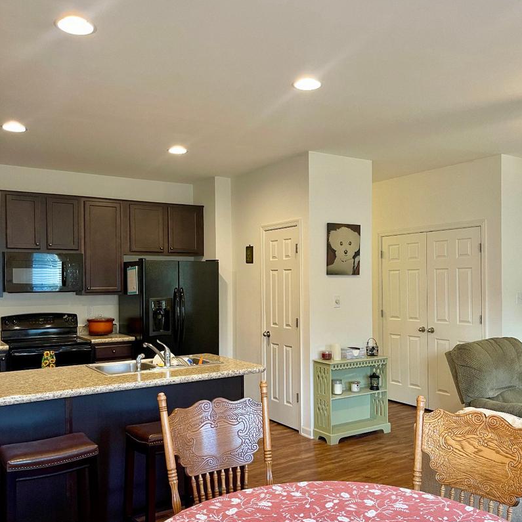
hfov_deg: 54.0
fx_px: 512
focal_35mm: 30
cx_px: 265
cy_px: 277
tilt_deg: +0.1
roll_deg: +0.2
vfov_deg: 54.0
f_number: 1.6
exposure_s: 1/60
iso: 160
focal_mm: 5.1
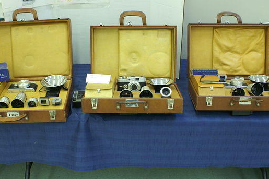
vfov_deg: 32.6
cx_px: 126
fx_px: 306
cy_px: 84
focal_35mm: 41
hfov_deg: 47.4
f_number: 5
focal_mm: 22
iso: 800
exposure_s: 1/40
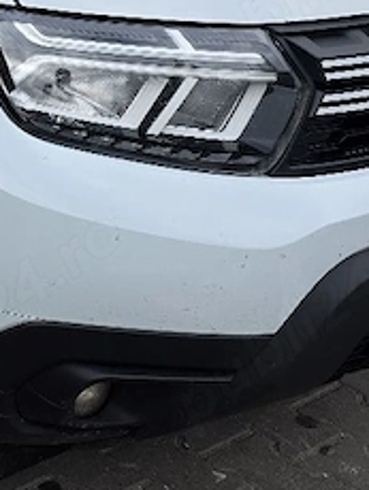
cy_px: 38
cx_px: -264
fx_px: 1135
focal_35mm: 80
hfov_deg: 16.1
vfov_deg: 23.7
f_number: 1.7
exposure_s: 1/2000
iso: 80
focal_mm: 6.3
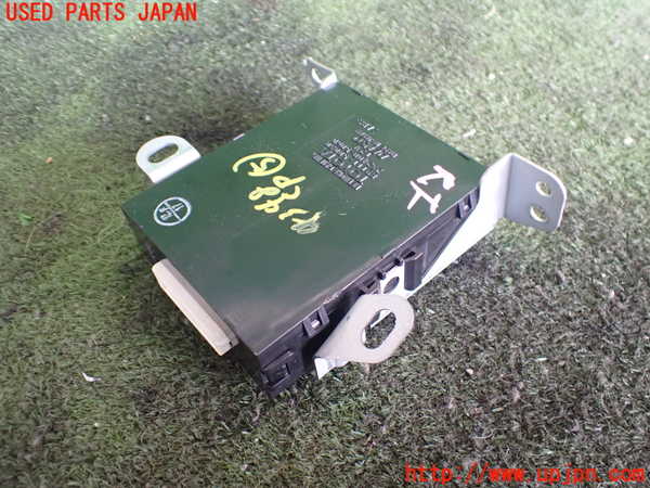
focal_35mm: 30
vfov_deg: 46.8
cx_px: 325
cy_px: 244
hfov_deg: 60.0
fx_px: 563
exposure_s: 1/80
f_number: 2.3
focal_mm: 5.4
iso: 800
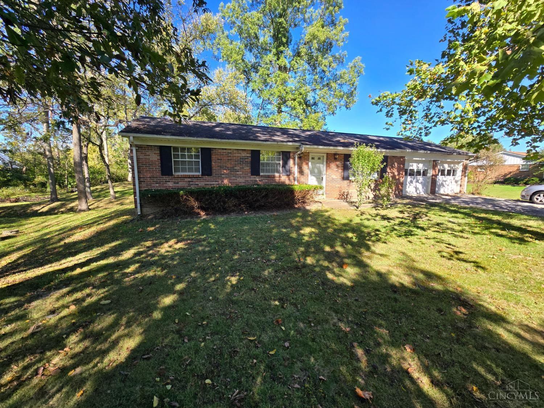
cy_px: 204
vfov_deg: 89.9
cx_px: 272
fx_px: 204
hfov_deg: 106.2
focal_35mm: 13
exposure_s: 1/575
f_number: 2.2
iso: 50
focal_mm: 2.2
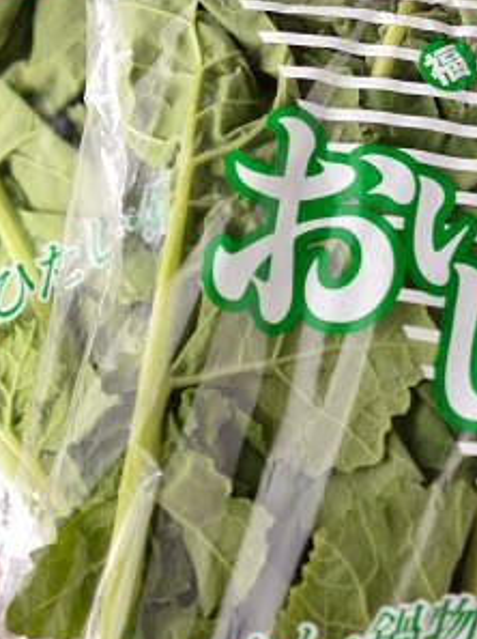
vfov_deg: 14.5
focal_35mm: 136
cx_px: 480
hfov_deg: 10.8
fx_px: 2504
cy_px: 488
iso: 200
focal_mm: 40
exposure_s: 1/500
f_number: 4
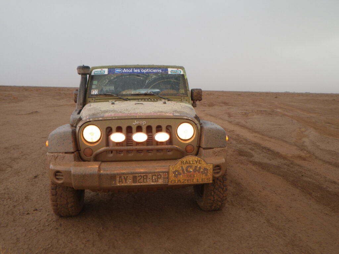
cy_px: 127
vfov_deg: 49.7
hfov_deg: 63.4
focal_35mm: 28
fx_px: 274
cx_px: 170
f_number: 3.5
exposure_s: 1/80
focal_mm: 5
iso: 80
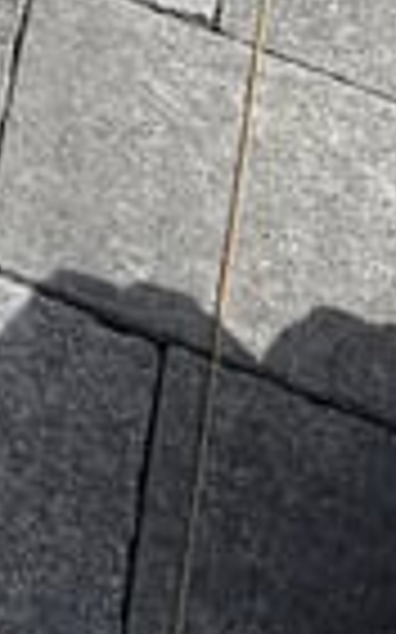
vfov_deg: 10.9
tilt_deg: -47.4
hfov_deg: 6.6
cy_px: -348
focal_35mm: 185
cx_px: -644
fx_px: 3198
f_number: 1.78
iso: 80
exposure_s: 1/9091
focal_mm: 6.76
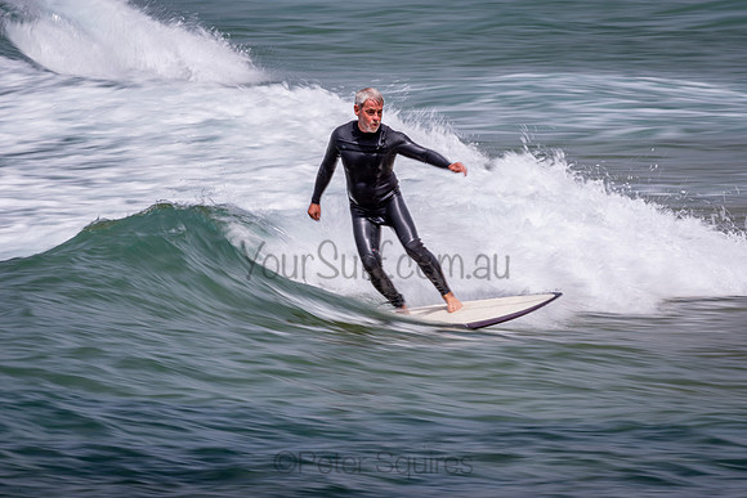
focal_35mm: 500
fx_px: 10377
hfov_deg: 4.1
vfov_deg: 2.8
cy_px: 249
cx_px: 374
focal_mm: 500
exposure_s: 1/25
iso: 64
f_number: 25
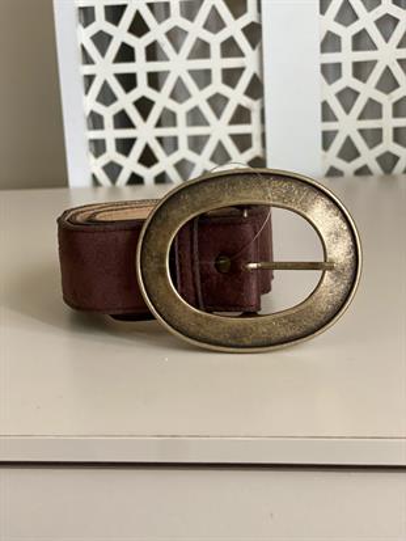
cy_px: 270
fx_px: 813
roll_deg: +3.5
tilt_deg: -13.9
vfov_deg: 36.8
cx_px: 203
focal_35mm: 52
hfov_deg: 28.0
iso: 160
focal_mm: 6
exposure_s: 1/33
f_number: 2
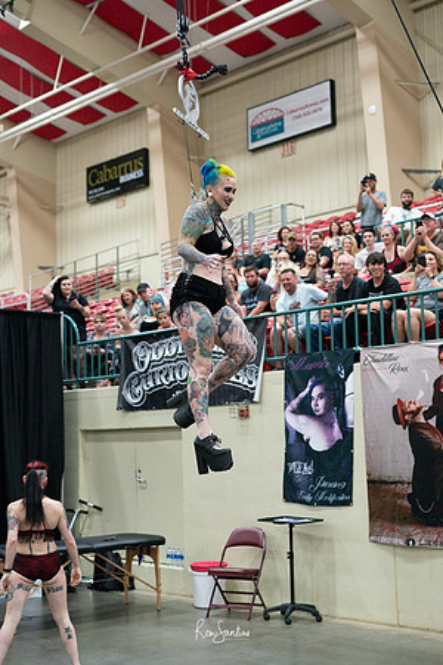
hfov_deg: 27.0
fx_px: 923
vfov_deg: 39.6
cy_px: 332
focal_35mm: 50
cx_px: 222
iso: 400
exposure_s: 1/250
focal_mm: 50
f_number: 2.8
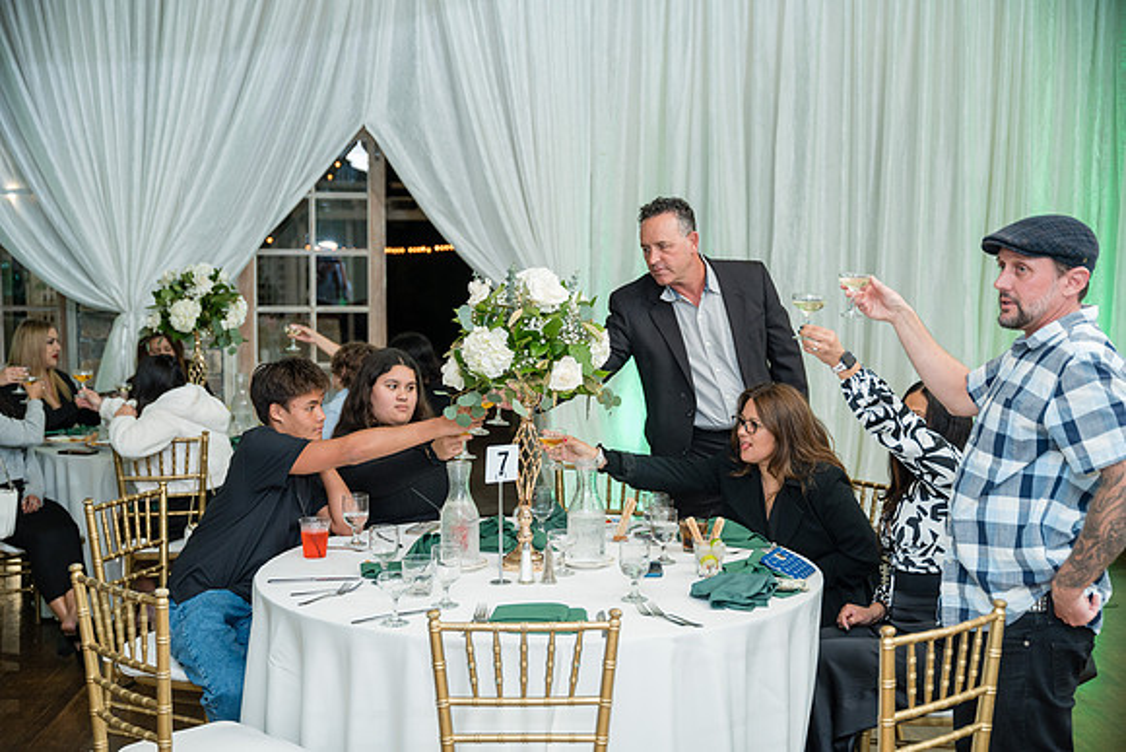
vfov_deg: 29.9
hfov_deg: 43.6
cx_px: 563
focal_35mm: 45
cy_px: 376
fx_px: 1408
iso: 1000
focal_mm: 45
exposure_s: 1/250
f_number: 2.8
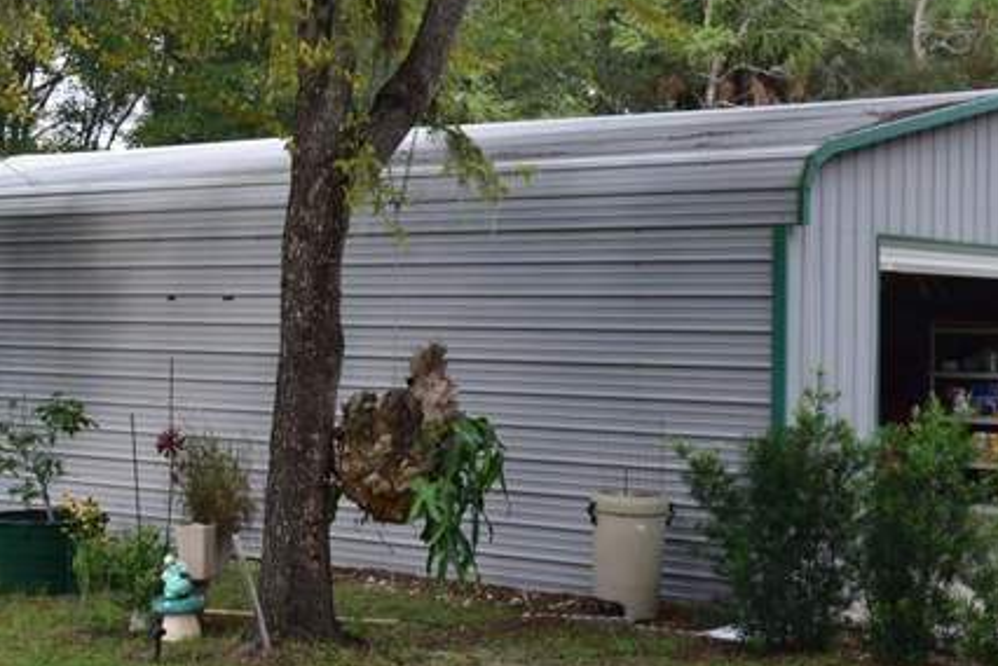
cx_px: 522
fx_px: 1719
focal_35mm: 62
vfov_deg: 21.9
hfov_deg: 32.4
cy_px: 325
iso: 400
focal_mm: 22
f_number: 9
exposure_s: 1/100
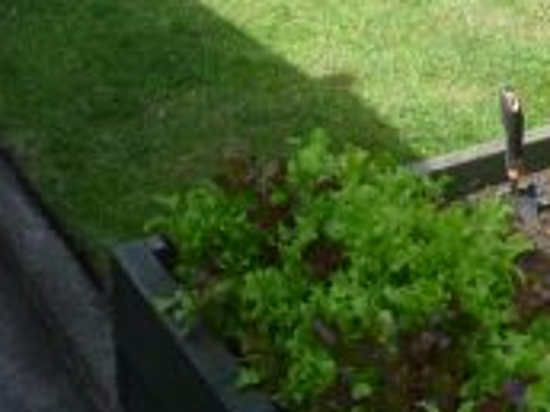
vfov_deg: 15.2
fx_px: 1382
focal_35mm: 87
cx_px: 387
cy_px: -278
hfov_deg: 22.4
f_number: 3.3
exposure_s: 1/400
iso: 80
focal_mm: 4.5
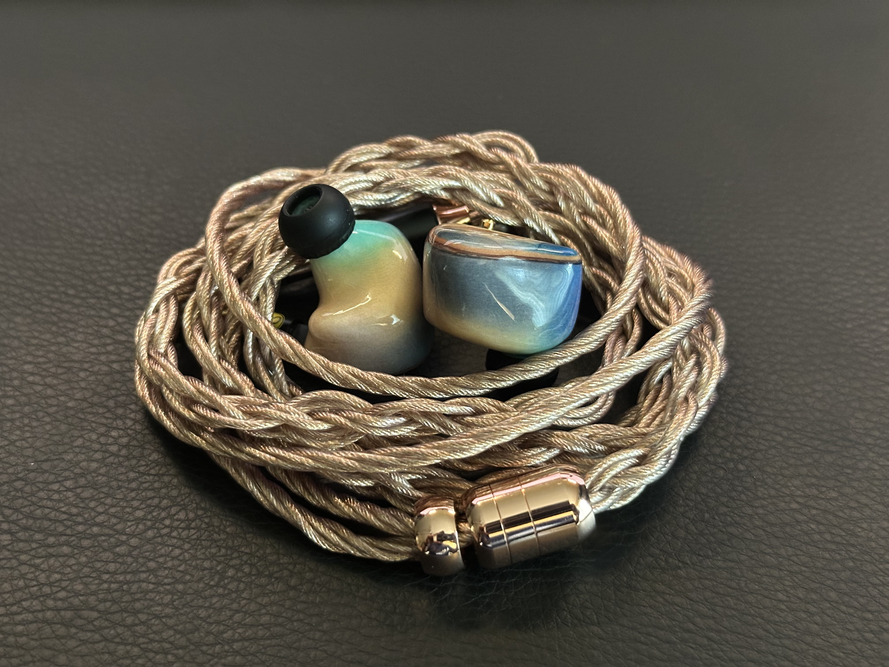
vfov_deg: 30.3
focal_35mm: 48
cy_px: 334
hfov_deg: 39.7
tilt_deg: -46.6
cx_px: 444
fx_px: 1233
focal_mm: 6.86
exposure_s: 1/30
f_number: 1.78
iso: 640
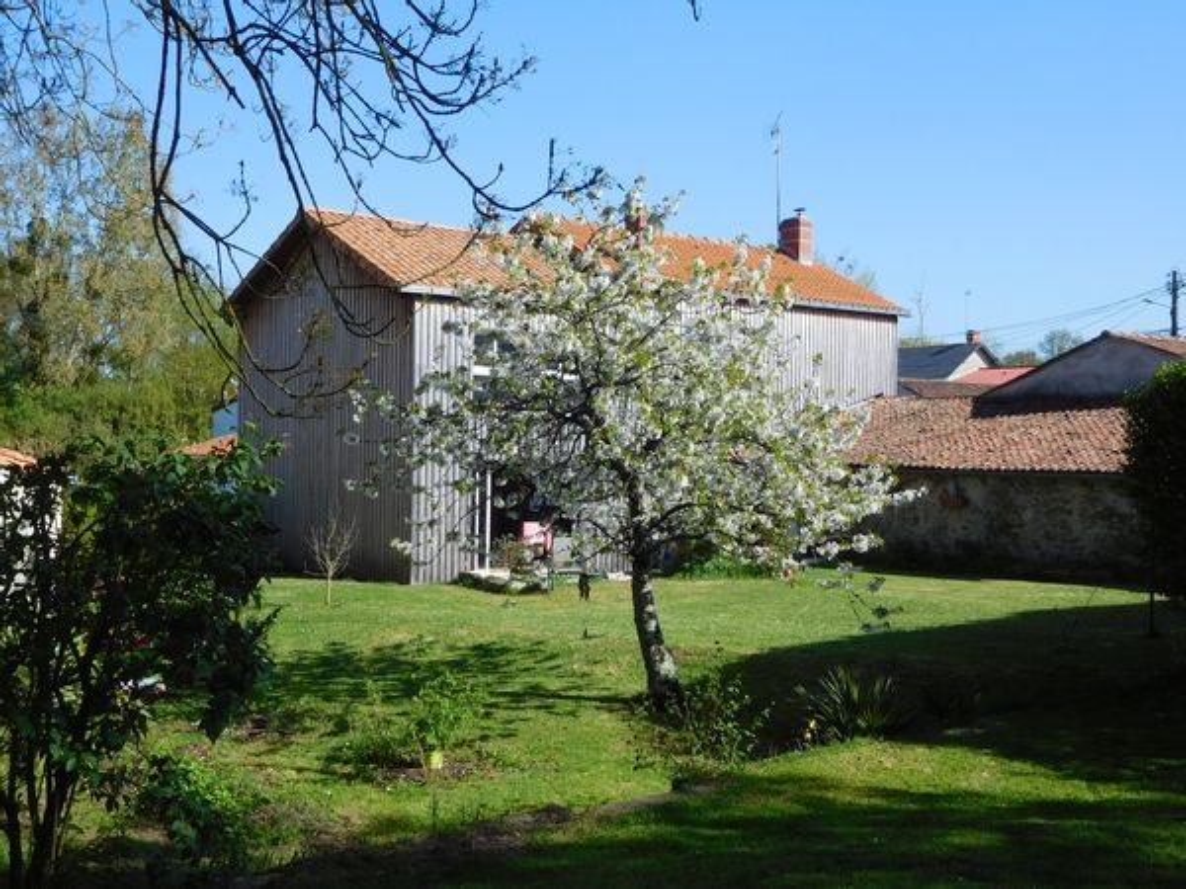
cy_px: 444
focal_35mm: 40
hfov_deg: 46.8
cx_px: 593
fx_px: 1370
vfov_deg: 36.0
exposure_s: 1/800
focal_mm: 7.1
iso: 125
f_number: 3.9
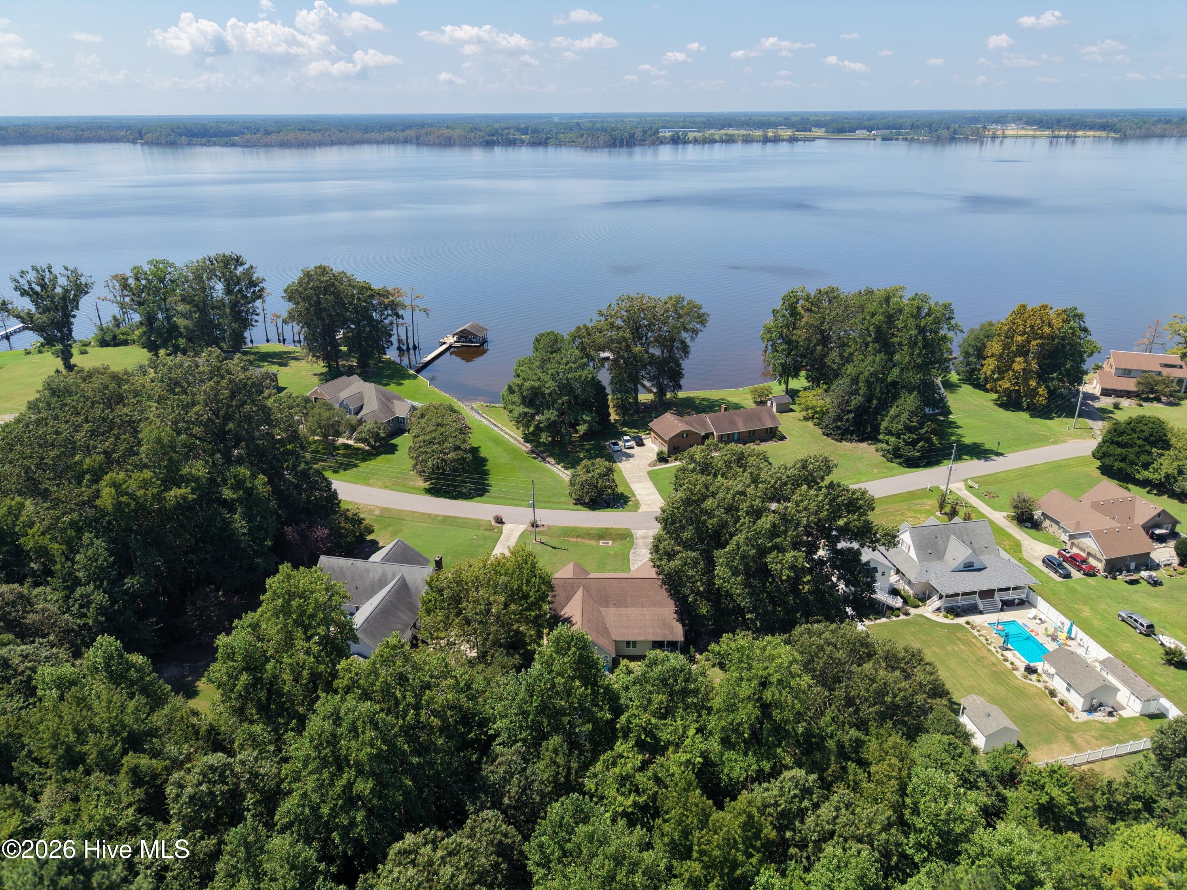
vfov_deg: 56.8
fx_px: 823
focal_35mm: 24
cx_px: 594
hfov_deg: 71.6
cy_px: 445
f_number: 1.8
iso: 350
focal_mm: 8.67
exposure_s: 1/5000
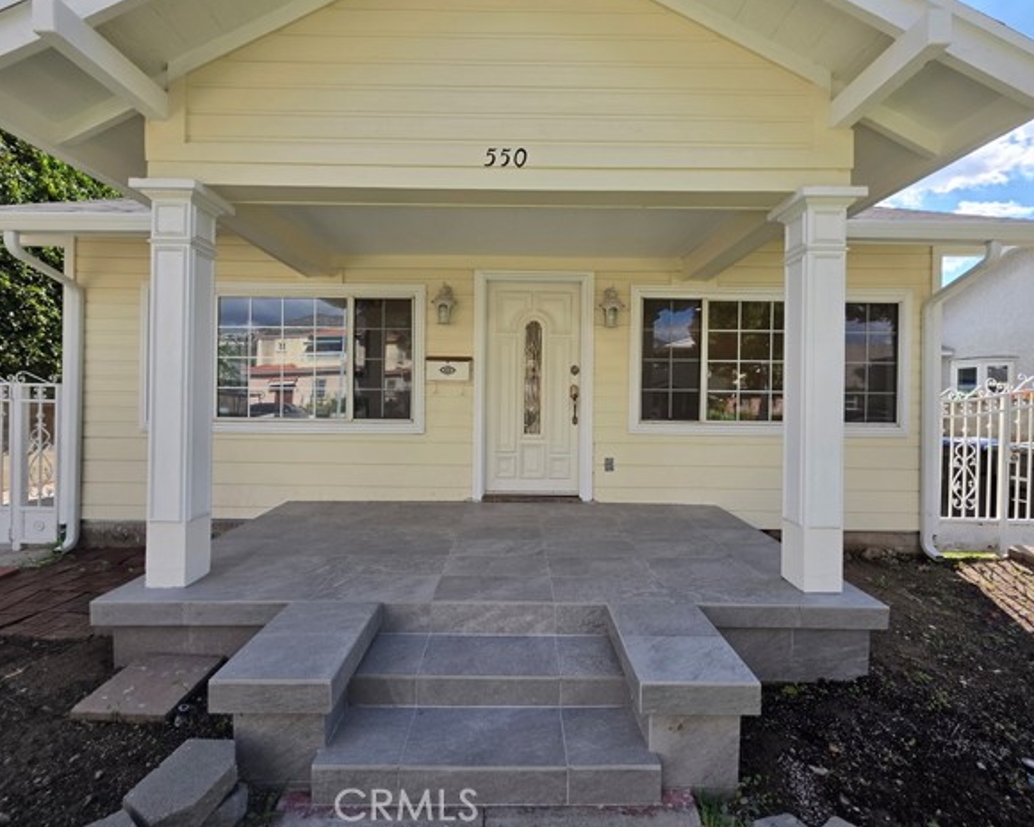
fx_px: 428
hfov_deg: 100.7
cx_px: 521
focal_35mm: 14
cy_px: 403
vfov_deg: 88.0
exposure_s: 1/1041
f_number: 1.9
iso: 40
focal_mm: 2.2
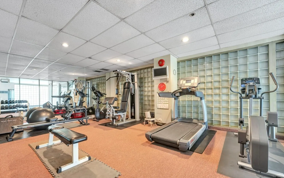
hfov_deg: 101.4
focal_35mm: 15
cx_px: 136
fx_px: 116
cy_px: 95
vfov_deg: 74.7
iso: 400
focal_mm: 14
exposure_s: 1/2
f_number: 8
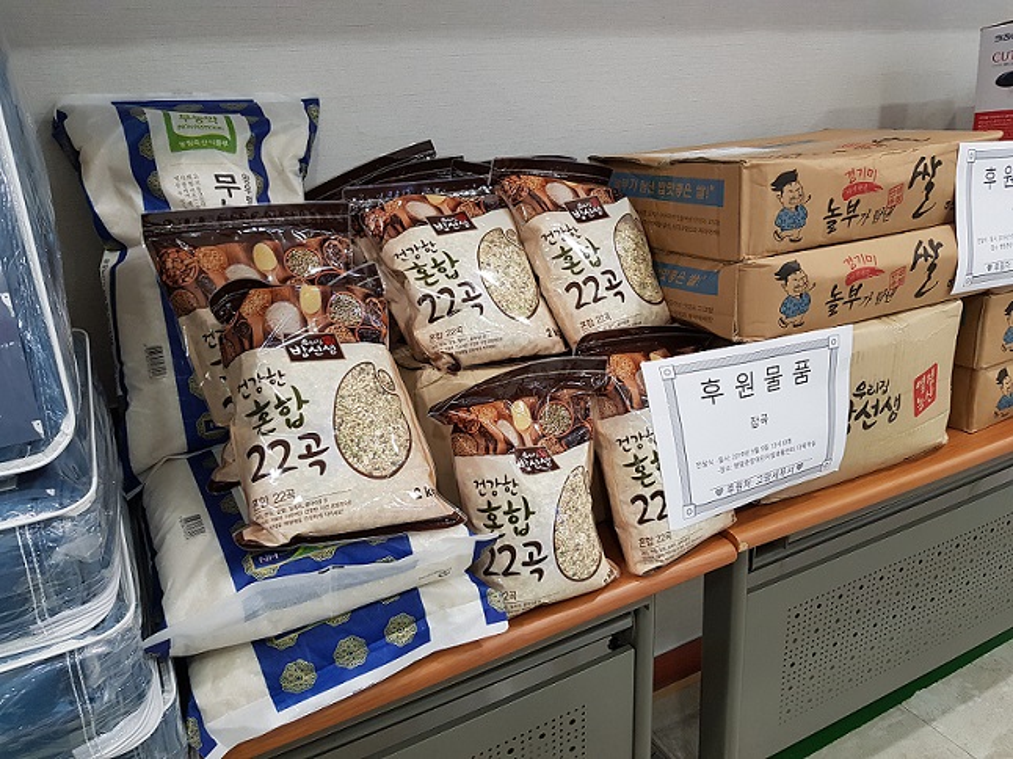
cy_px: 380
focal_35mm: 26
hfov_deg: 67.3
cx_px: 506
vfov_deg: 53.0
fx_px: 761
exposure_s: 1/60
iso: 125
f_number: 1.7
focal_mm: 4.3
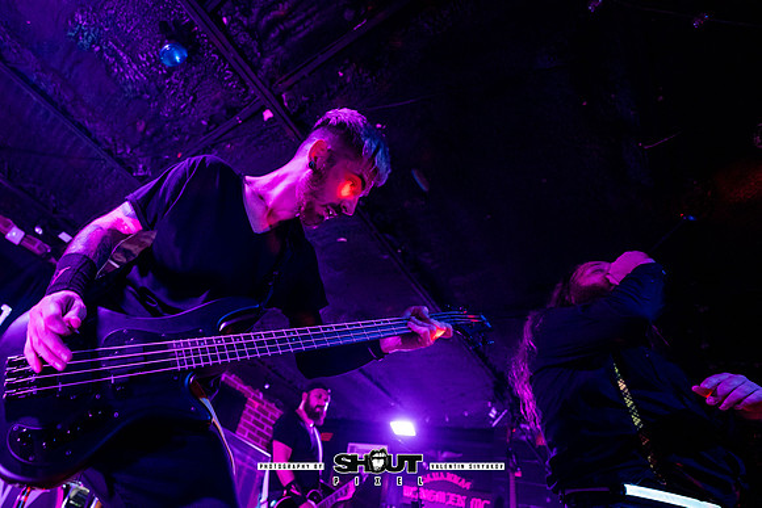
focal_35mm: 18
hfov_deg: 87.2
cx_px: 269
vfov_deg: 67.0
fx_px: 383
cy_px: 277
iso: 2500
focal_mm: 14
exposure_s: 1/200
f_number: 2.8
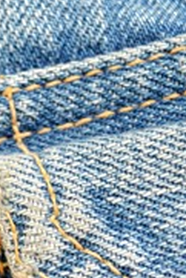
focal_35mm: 212
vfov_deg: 9.3
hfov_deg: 6.5
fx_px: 1640
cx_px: -18
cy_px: 465
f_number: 4.8
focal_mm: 32
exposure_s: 1/30
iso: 400
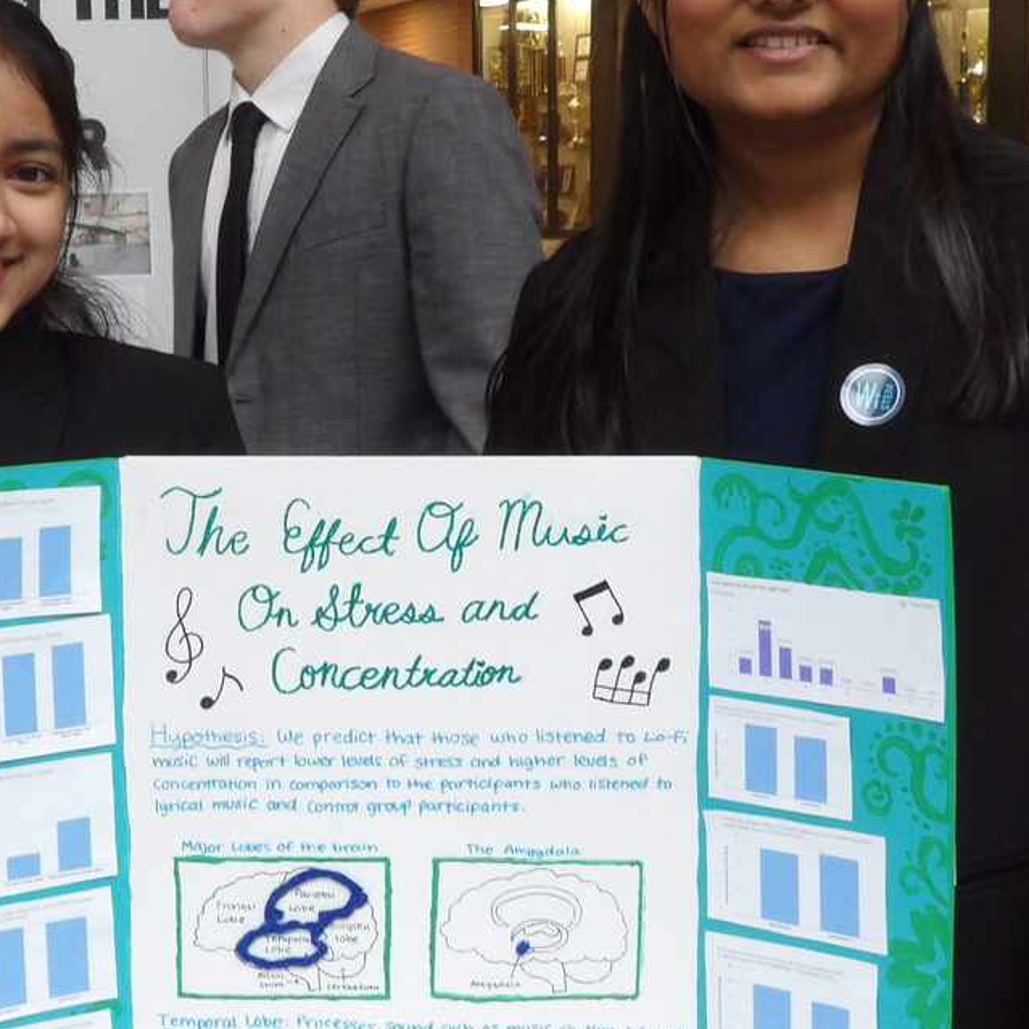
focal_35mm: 73
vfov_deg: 23.7
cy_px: 509
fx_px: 2455
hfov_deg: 23.6
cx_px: 367
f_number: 3.6
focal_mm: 5.9
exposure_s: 1/20
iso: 247
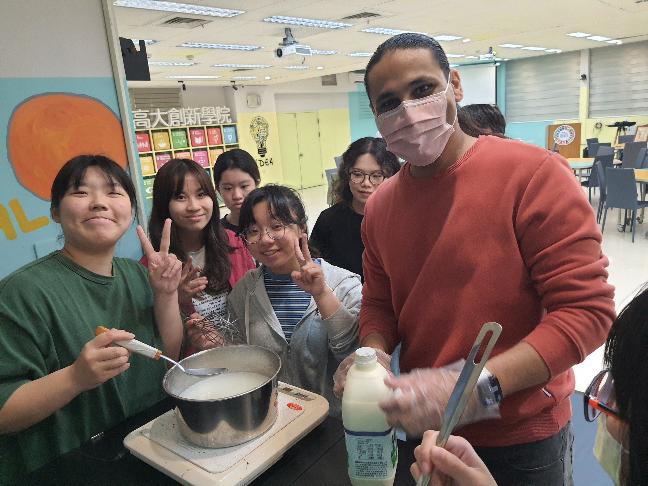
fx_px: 487
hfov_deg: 67.3
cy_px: 243
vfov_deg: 53.1
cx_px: 324
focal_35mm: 26
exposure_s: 1/120
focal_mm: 4.32
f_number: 1.7
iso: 250
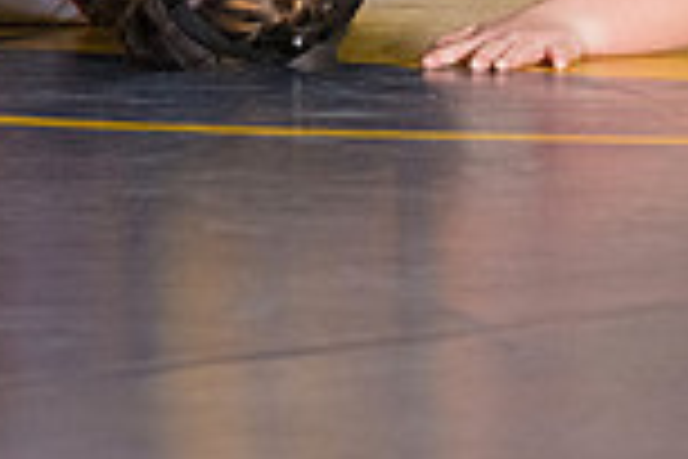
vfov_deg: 1.2
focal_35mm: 1108
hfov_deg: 1.9
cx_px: 301
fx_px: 21173
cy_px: -212
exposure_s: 1/250
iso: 2000
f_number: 5.6
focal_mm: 195
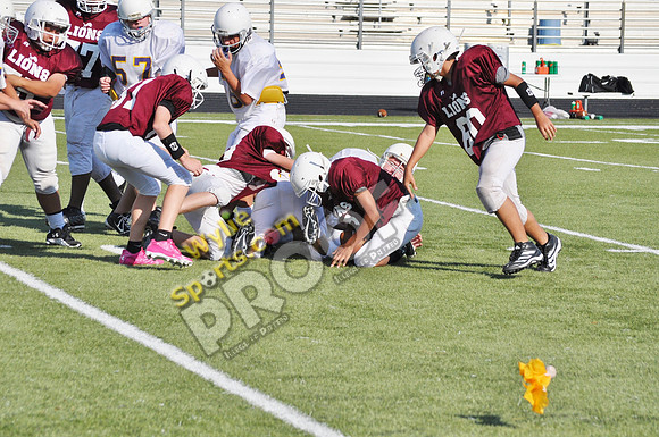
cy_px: 218
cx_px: 330
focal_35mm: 180
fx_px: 3290
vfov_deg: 7.6
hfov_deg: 11.4
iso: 400
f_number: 7.1
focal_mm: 120
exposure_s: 1/1600
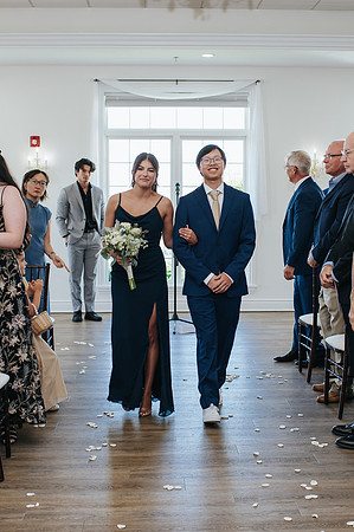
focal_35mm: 57
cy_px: 290
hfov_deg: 23.6
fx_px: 848
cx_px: 187
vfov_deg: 34.9
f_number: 3.5
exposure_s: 1/200
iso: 800
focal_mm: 35
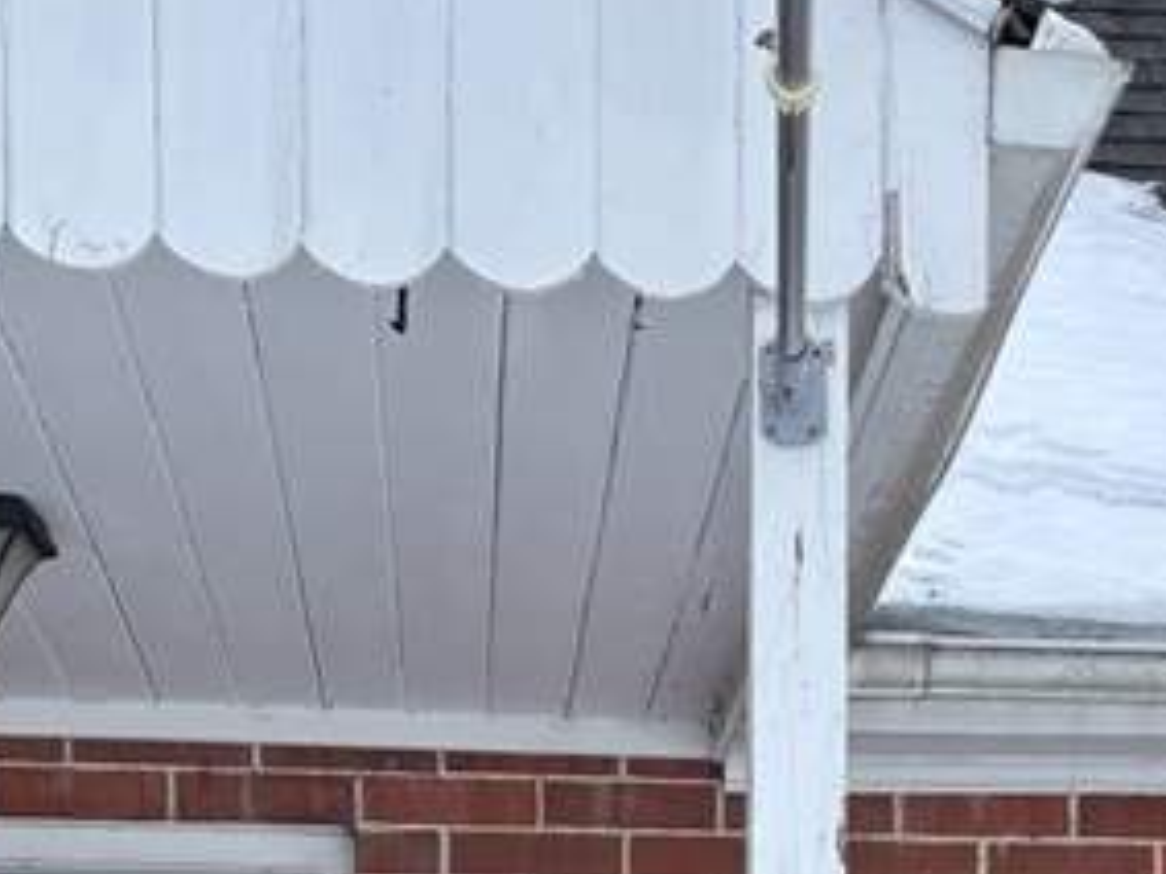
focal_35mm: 94
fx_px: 3165
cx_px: 799
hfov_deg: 20.8
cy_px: 1468
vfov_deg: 14.2
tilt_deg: -1.8
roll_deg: -0.8
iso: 50
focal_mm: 5.96
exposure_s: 1/1399
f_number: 1.6
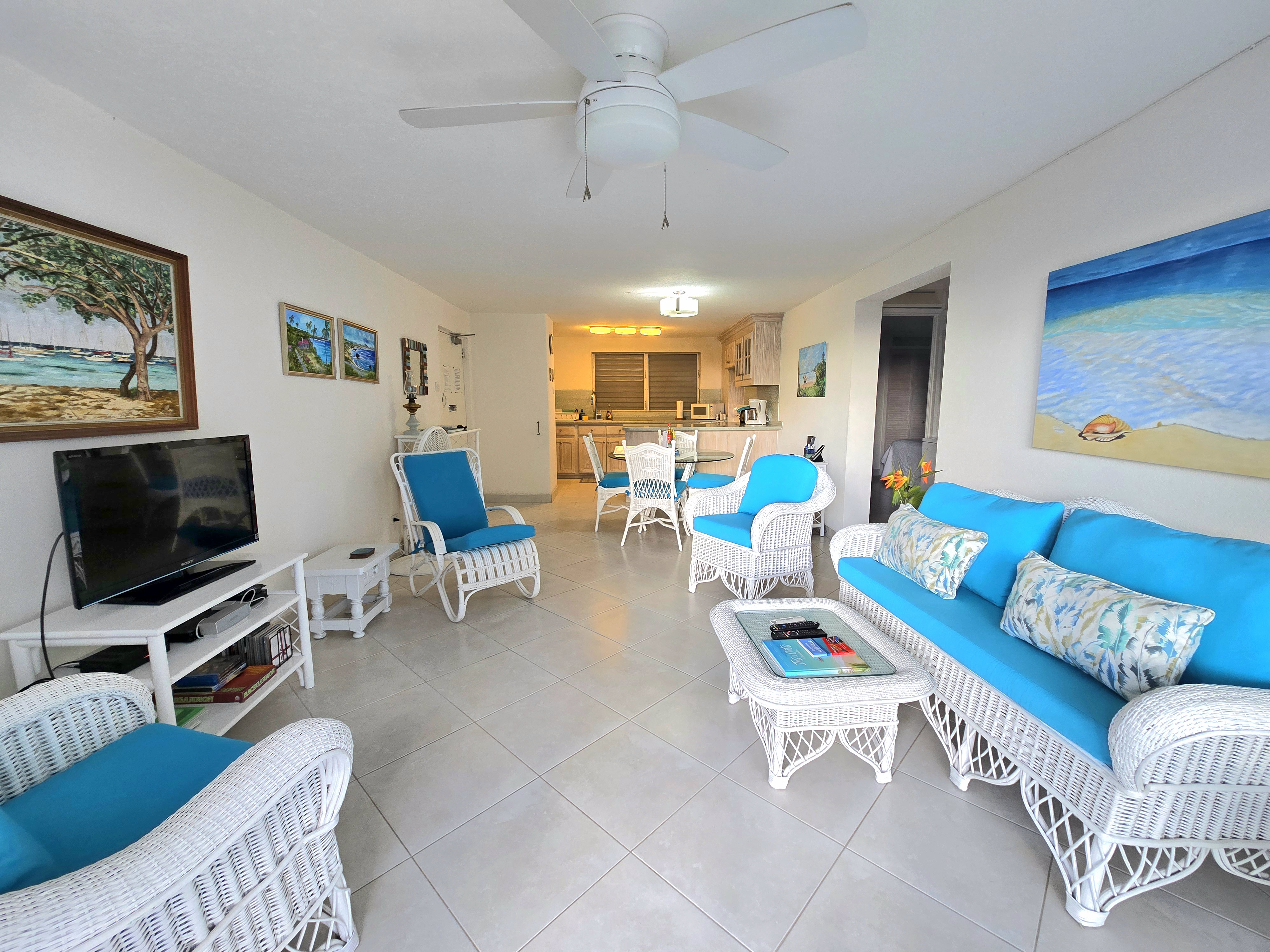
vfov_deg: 89.9
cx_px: 635
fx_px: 477
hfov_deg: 106.2
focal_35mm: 13
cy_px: 476
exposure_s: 1/50.3
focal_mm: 2.2
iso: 64
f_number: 2.2
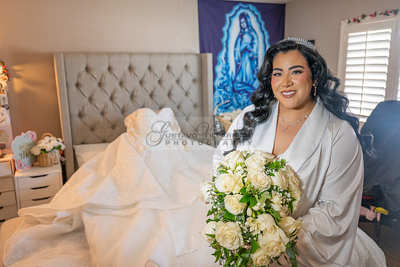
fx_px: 317
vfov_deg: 45.7
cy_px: 134
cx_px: 200
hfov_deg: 64.5
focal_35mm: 28
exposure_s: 1/200
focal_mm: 28.5
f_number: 3.2
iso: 800
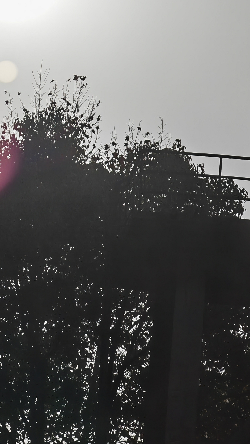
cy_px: 35
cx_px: -14
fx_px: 2415
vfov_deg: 10.4
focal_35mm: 205
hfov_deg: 5.9
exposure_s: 1/7500
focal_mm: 16.85
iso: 100
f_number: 3.5
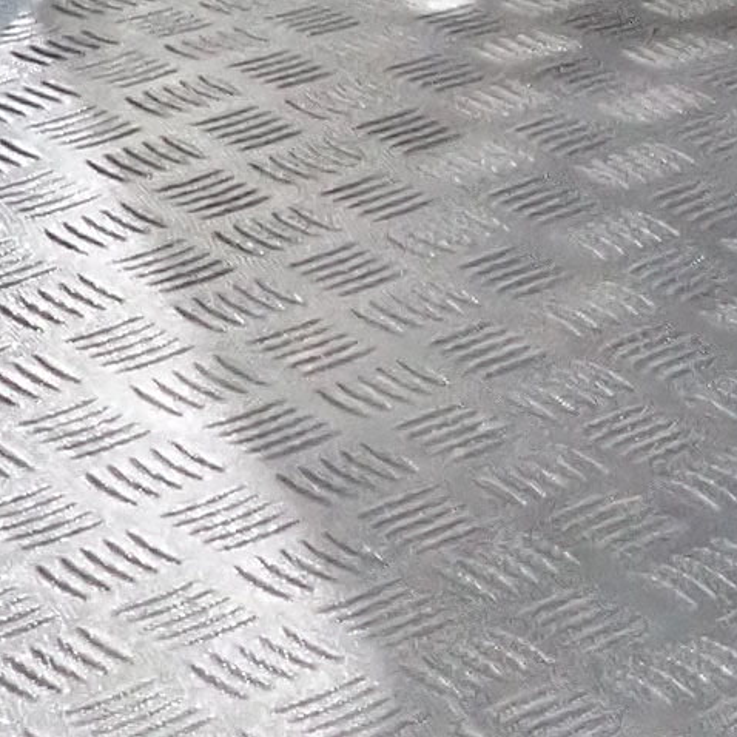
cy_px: -20
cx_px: 1369
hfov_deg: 9.0
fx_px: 4456
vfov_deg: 9.4
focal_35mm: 185
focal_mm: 4.5
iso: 640
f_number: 2
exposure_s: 1/30
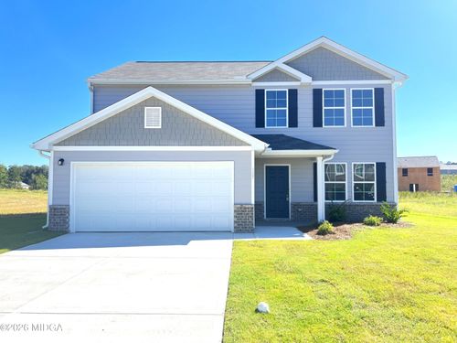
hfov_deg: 67.3
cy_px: 172
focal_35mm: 26
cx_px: 228
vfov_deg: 53.1
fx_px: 343
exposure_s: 1/1575
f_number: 1.5
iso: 50
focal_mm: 5.7
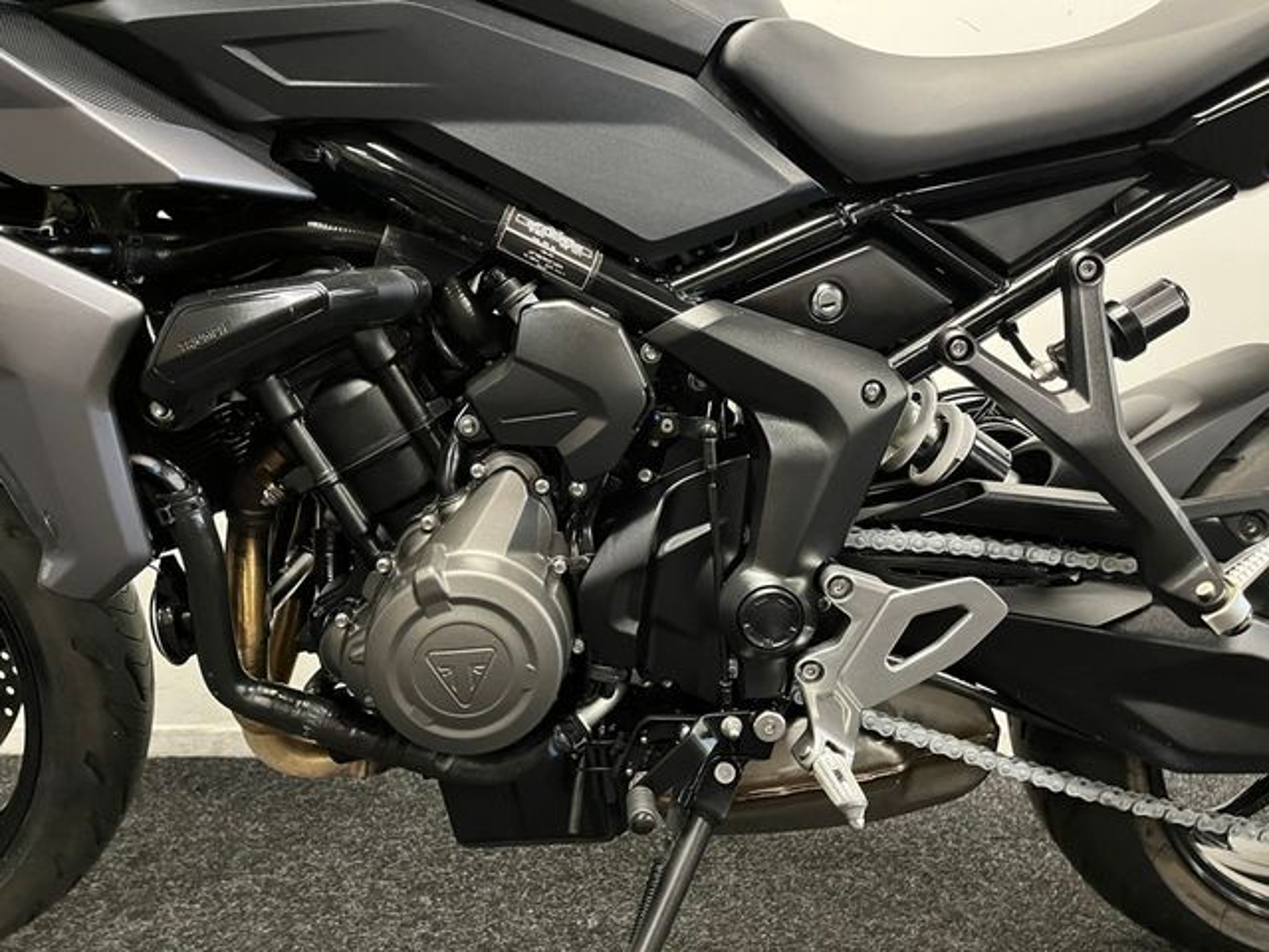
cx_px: 634
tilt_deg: -3.5
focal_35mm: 26
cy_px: 476
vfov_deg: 53.1
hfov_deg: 67.3
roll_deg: -1.5
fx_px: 953
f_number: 1.6
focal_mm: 5.1
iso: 640
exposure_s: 1/33
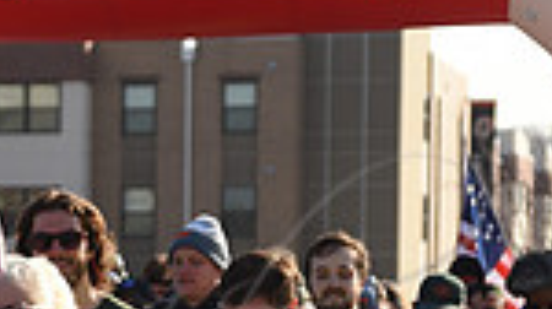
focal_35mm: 211
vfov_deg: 5.7
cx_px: -129
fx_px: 3085
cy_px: 392
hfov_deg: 10.1
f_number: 2.8
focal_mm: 52
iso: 100
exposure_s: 1/1250
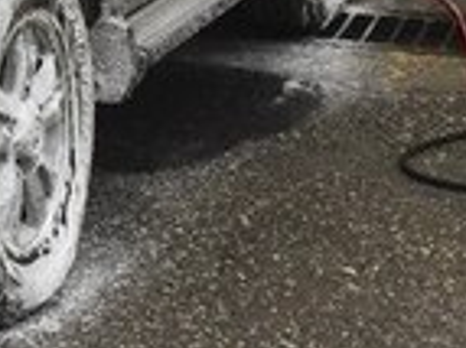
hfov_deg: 13.7
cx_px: -264
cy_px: -128
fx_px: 1802
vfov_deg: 10.8
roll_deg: +0.9
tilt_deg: -7.7
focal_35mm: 134
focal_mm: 4.15
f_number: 2.2
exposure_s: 1/150
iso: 32
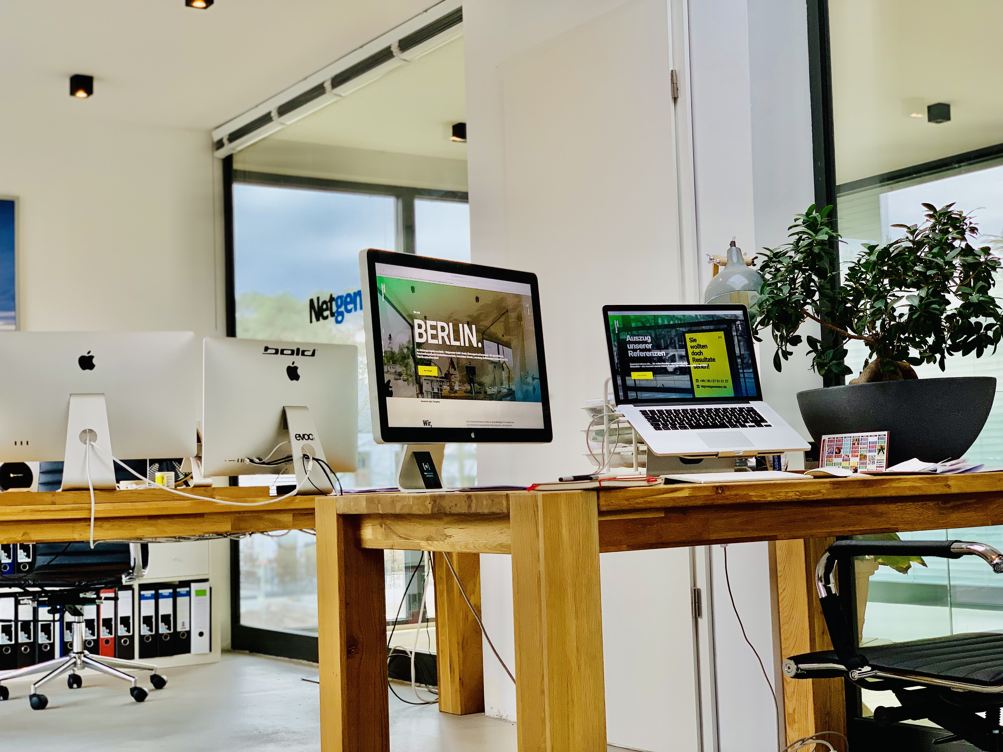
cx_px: 502
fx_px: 1507
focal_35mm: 52
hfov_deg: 36.8
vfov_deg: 28.0
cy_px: 376
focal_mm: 6
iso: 32
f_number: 2.4
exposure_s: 1/122
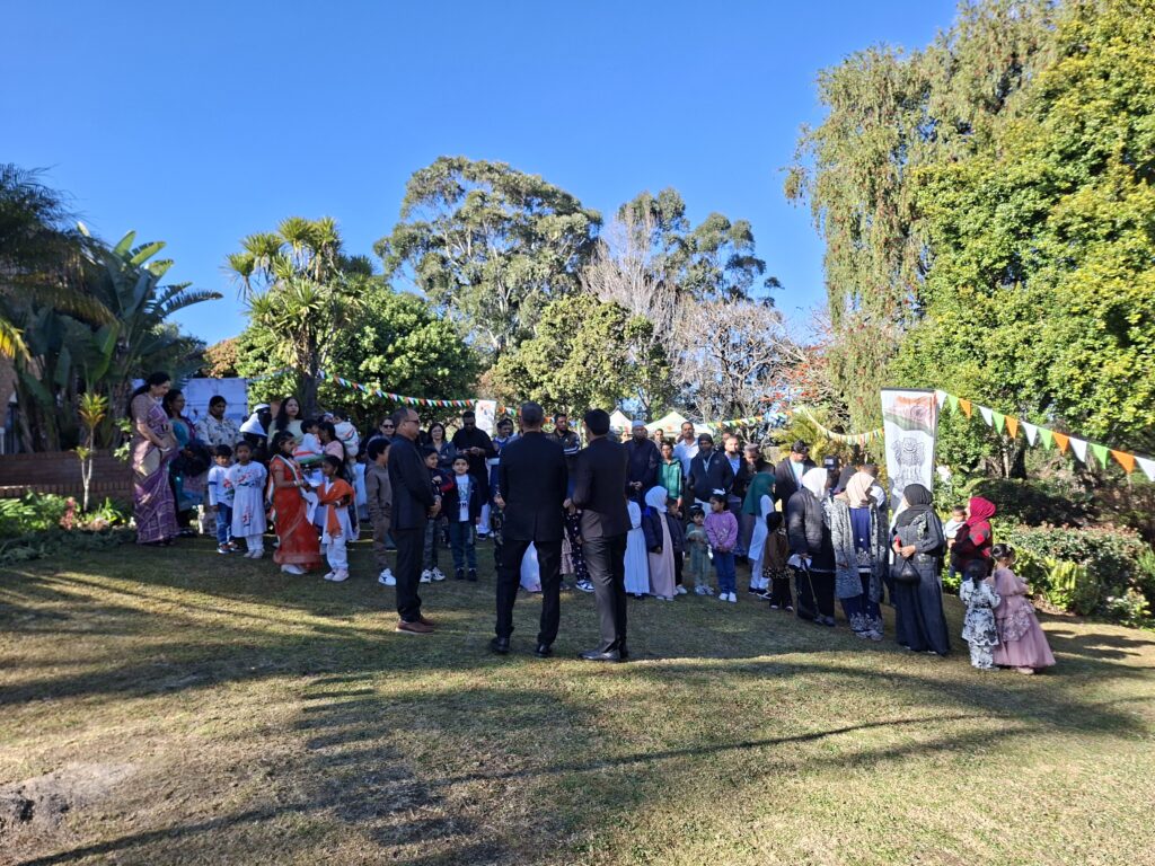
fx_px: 767
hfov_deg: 73.9
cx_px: 578
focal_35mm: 23
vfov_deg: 58.9
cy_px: 433
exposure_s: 1/890
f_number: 1.8
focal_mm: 5.54
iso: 50
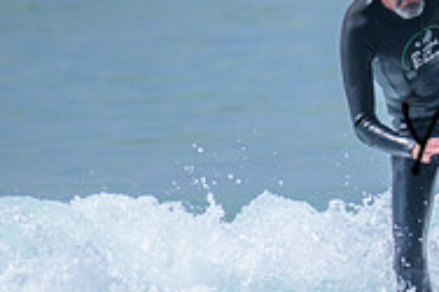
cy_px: 118
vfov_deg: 0.6
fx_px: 30118
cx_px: 642
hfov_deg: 0.8
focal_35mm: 2472
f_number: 11
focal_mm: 800
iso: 720
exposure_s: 1/2000
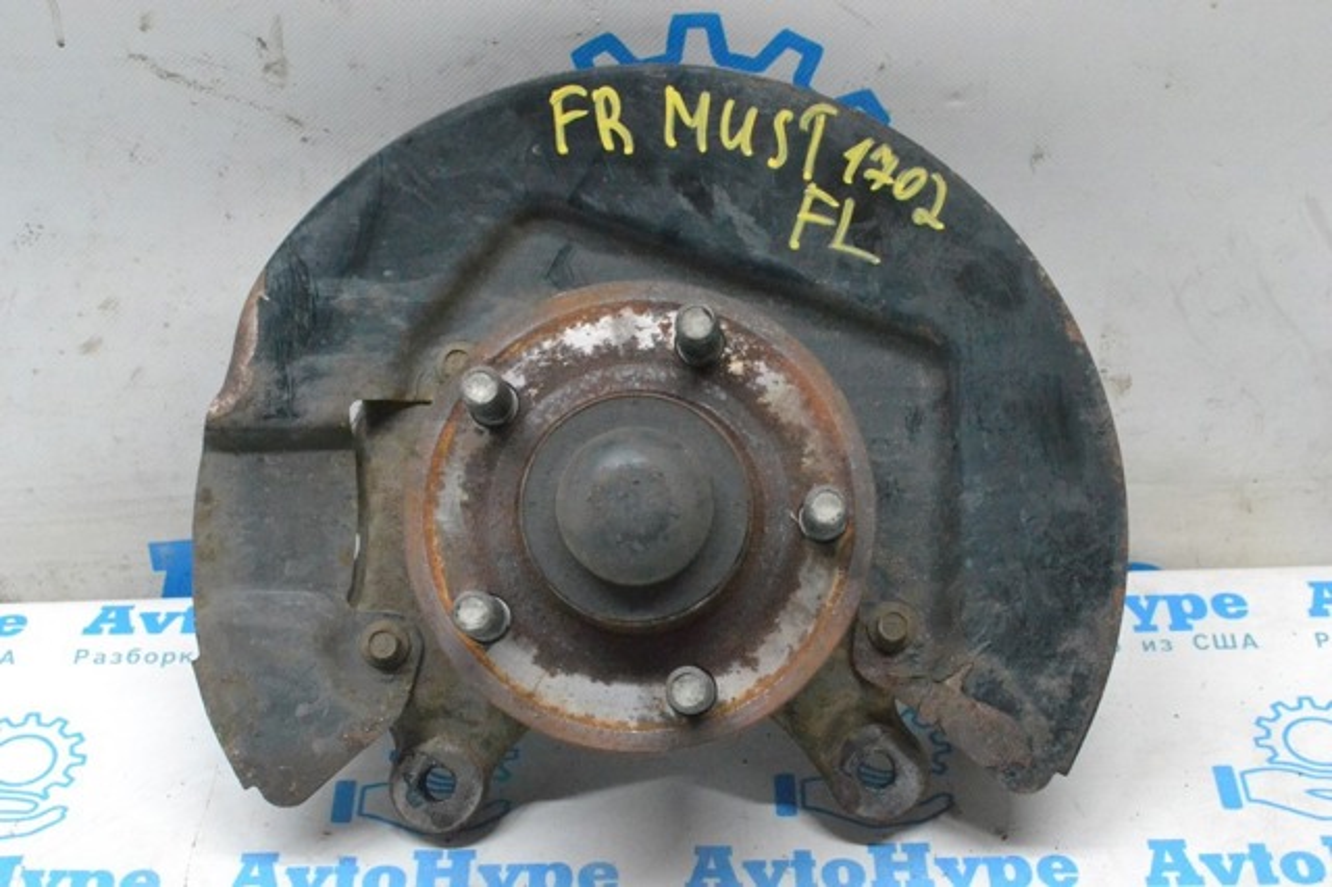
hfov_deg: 33.4
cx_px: 666
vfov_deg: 22.6
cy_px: 444
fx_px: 2219
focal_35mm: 60
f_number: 9
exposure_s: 1/160
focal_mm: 40
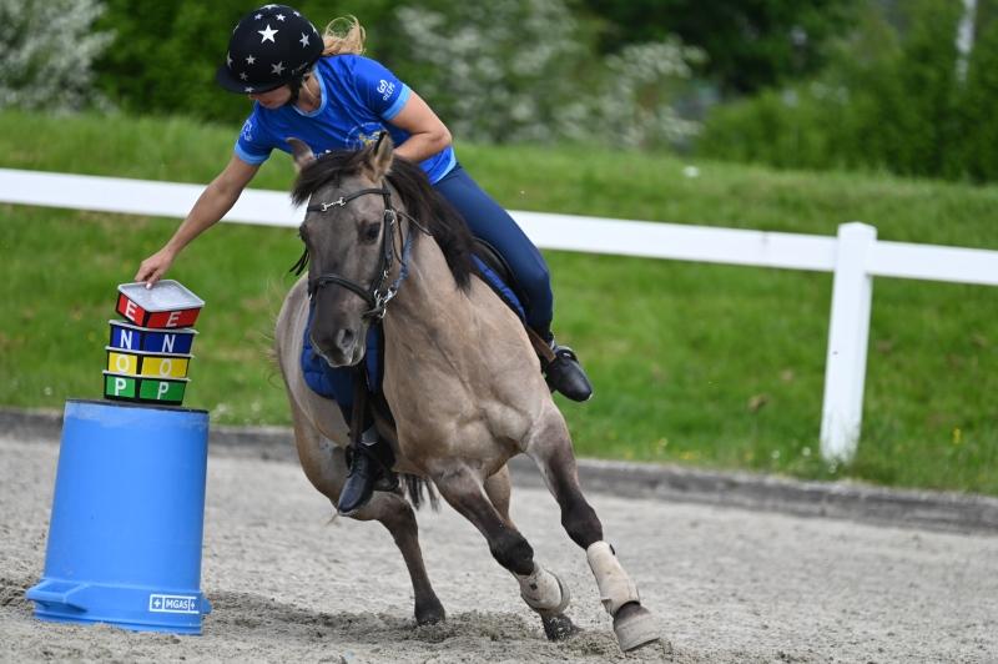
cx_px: 499
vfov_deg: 3.9
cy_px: 332
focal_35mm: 350
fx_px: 9695
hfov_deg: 5.9
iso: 500
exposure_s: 1/1250
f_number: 5.3
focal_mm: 350
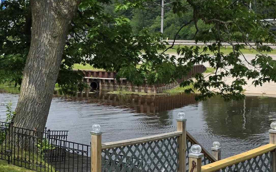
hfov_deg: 27.4
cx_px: -24
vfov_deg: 18.9
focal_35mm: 69
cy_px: 83
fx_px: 519
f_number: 1.7
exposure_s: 1/10000
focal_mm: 6.3
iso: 80
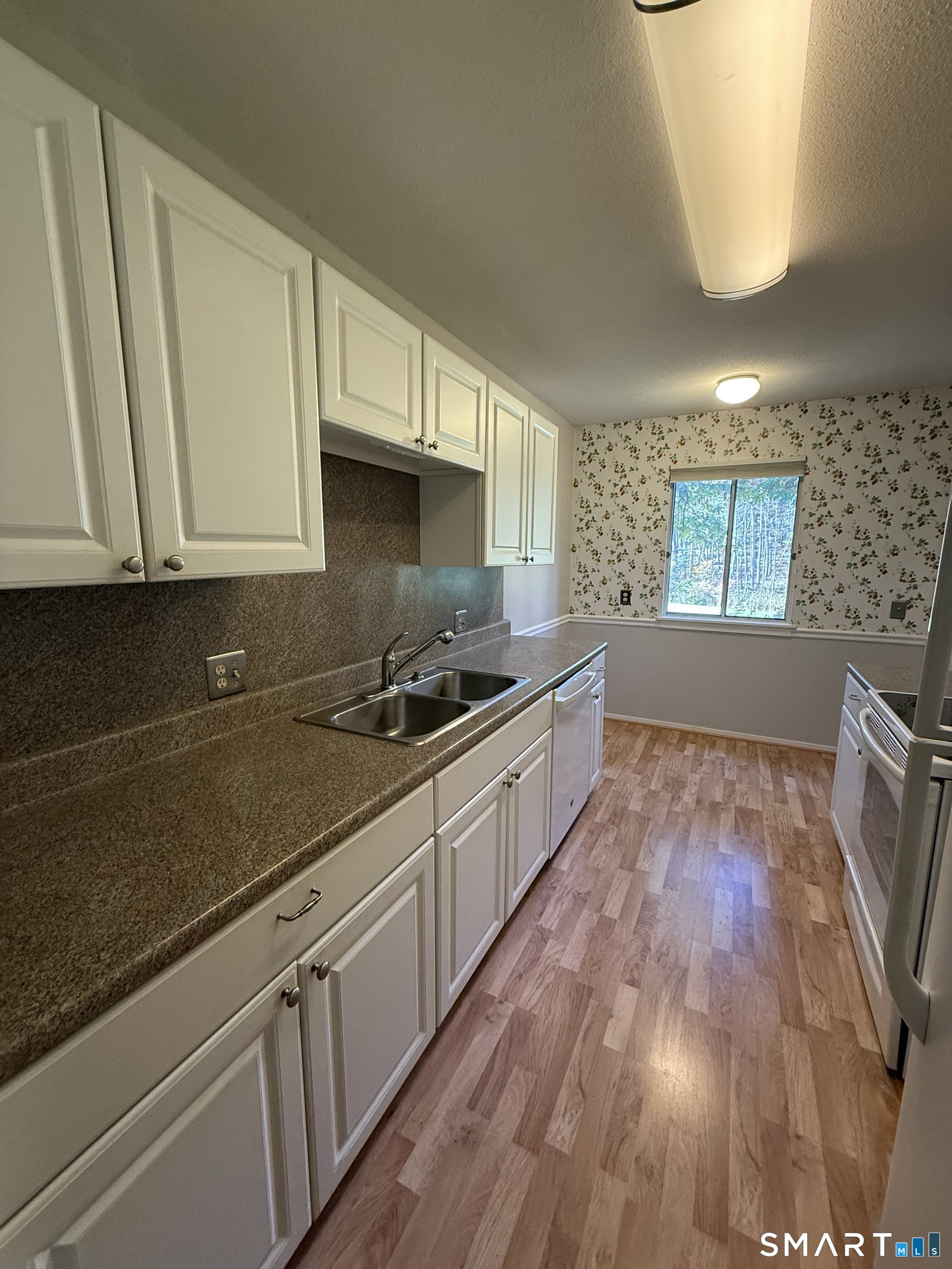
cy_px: 634
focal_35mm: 14
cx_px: 476
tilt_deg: -8.7
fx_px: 513
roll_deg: +0.3
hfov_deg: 85.7
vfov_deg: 102.1
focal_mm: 2.22
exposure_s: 1/60
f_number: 2.2
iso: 320
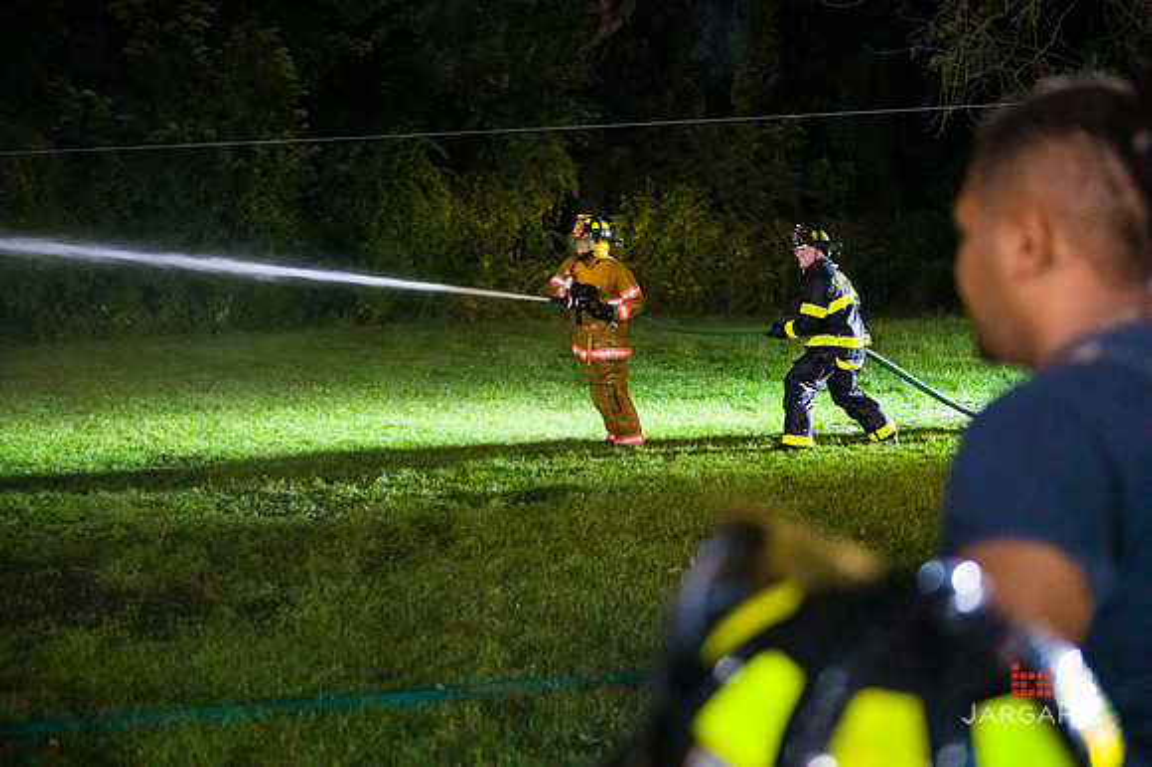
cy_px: 384
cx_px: 576
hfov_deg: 36.3
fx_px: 1759
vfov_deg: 24.6
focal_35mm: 55
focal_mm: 55
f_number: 3.2
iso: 12800
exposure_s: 1/200
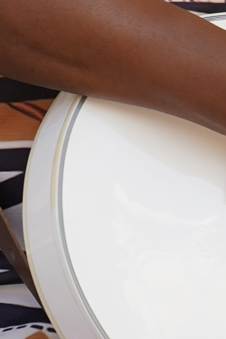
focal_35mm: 923
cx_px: -321
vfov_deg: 2.2
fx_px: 8695
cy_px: -487
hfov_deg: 1.5
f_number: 5
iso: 100
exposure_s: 1/250
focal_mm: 105
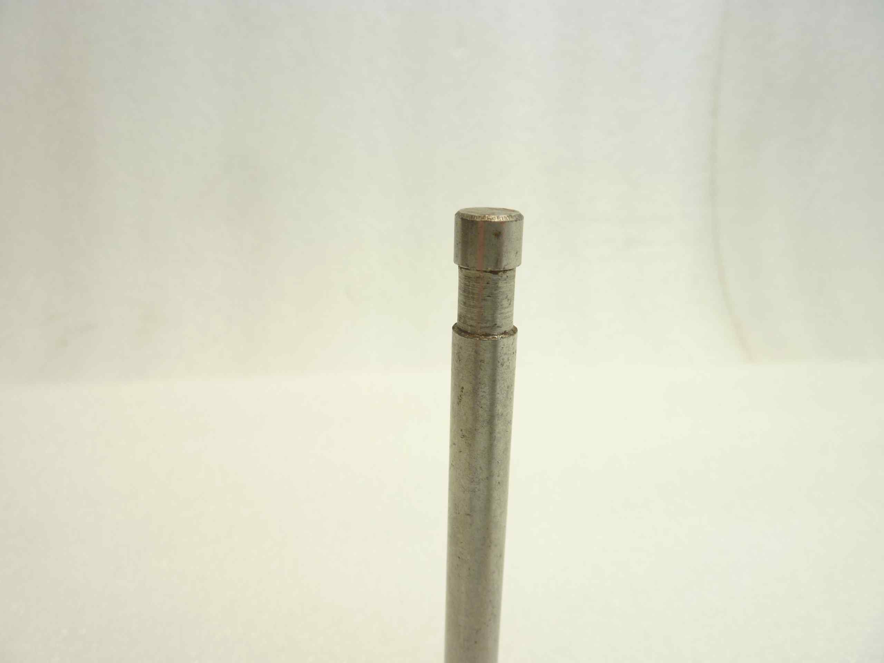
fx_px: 638
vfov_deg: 54.9
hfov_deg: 69.4
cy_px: 332
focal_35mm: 25
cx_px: 442
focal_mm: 4.1
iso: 80
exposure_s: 1/25
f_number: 3.3
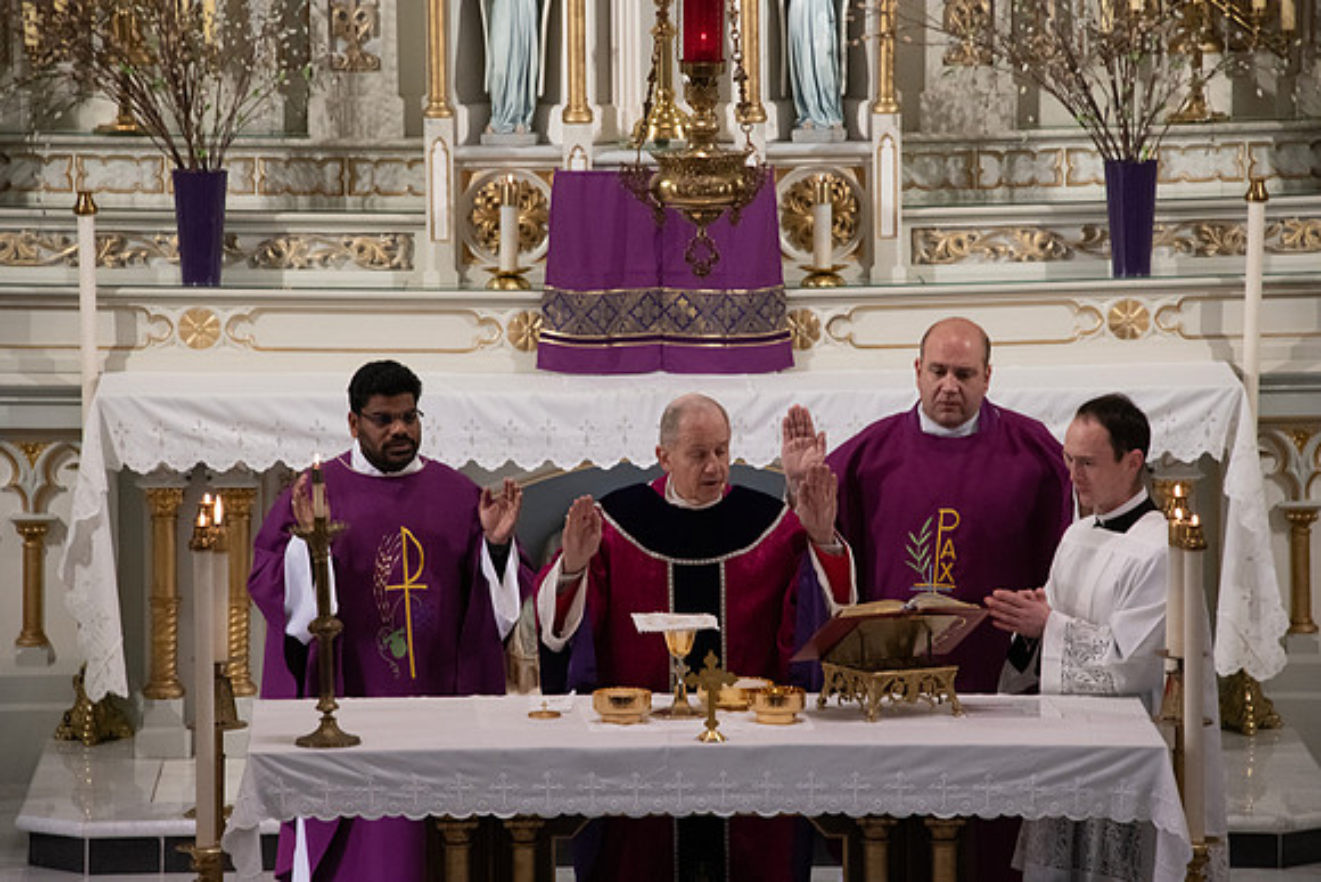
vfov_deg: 4.6
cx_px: 660
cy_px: 441
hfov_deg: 6.9
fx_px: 11010
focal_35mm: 300
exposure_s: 1/100
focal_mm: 300
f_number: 9
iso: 4000
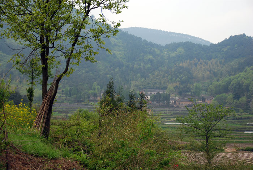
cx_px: 126
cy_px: 85
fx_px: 507
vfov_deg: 19.0
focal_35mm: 72
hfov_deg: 28.0
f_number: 5
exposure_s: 1/500
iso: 100
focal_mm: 48
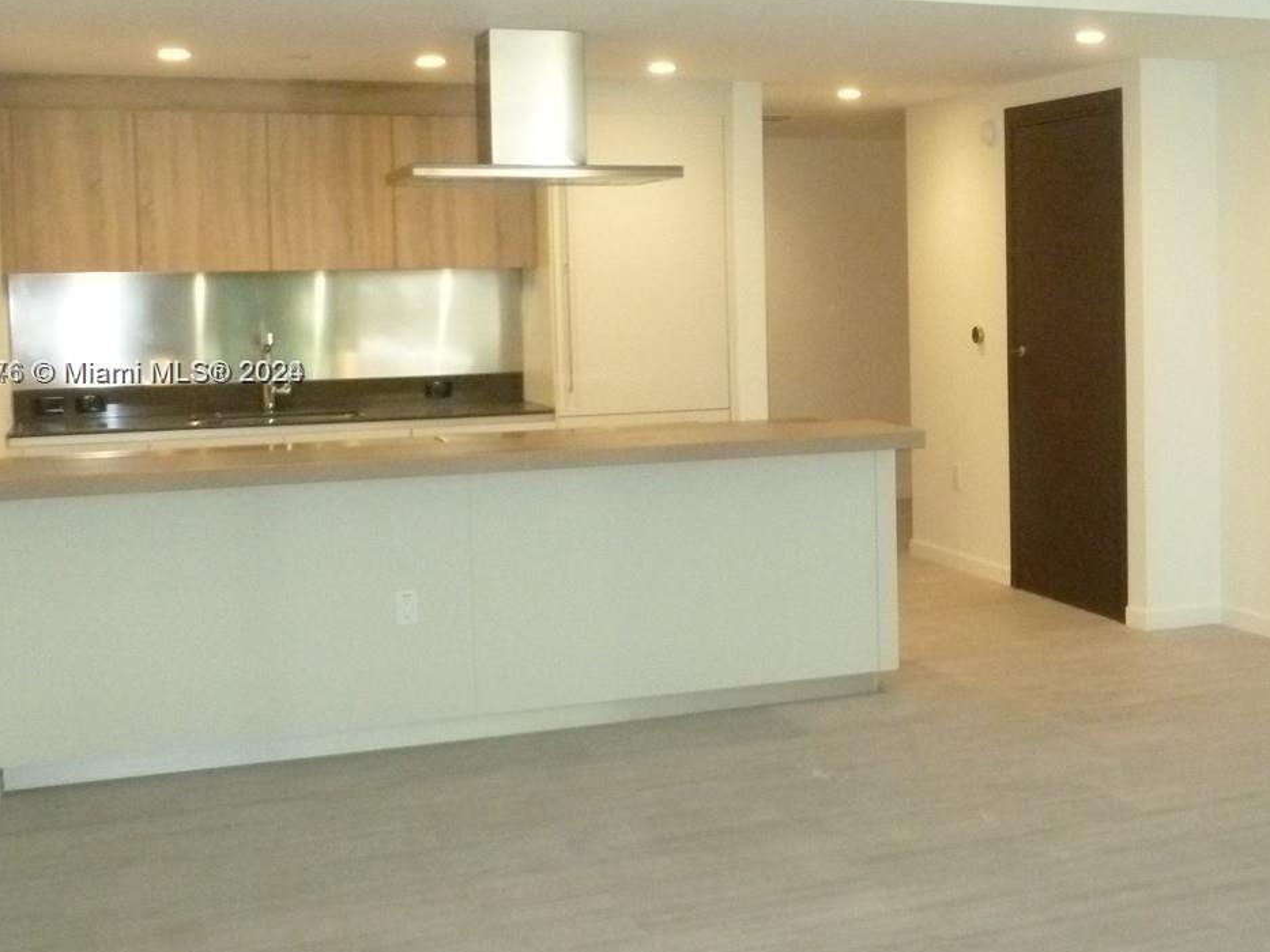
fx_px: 1761
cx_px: 957
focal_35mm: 48
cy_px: 374
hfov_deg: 38.6
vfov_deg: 30.2
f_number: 3.3
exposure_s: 1/60
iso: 400
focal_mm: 5
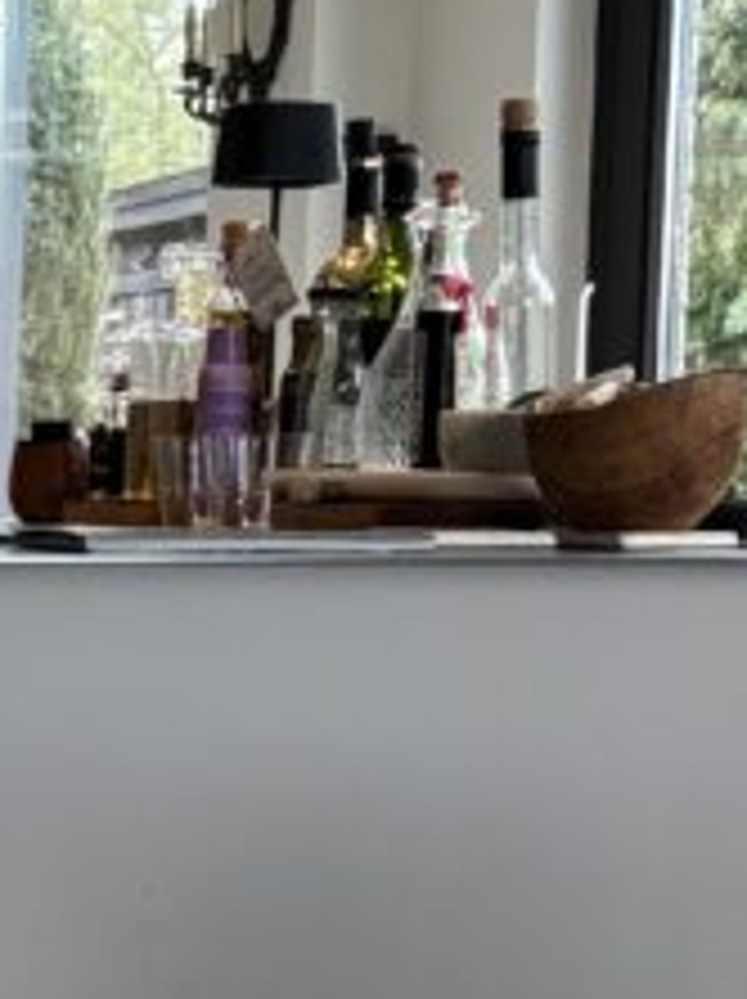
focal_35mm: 120
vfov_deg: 16.3
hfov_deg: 11.3
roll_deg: -1.3
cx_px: -693
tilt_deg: -6.1
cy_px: 801
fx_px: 3459
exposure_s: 1/59
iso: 320
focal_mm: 5.96
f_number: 1.6
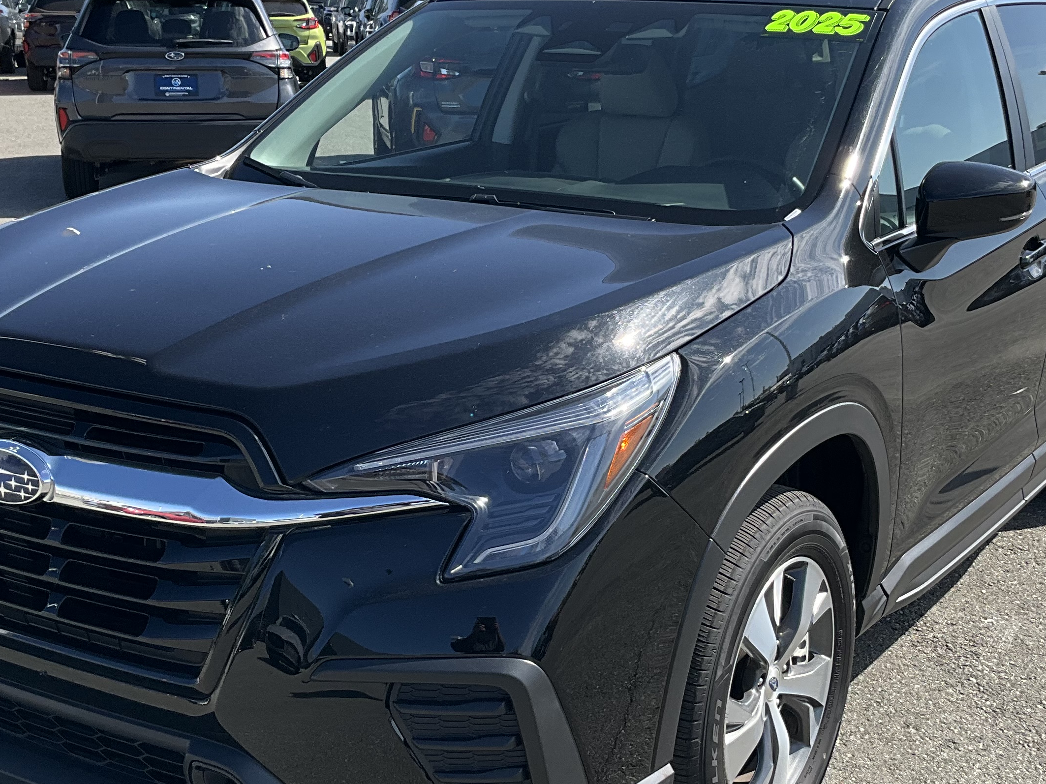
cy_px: 383
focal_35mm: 55
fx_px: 1662
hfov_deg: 34.9
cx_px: 556
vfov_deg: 26.6
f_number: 1.8
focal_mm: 3
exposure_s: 1/1098
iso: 25
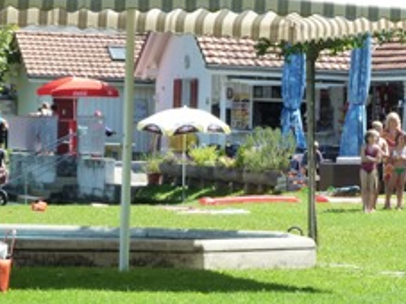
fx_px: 2978
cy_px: 215
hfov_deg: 7.8
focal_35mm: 254
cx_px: 442
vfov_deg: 5.8
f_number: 4.3
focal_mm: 15.8
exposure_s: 1/200
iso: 125
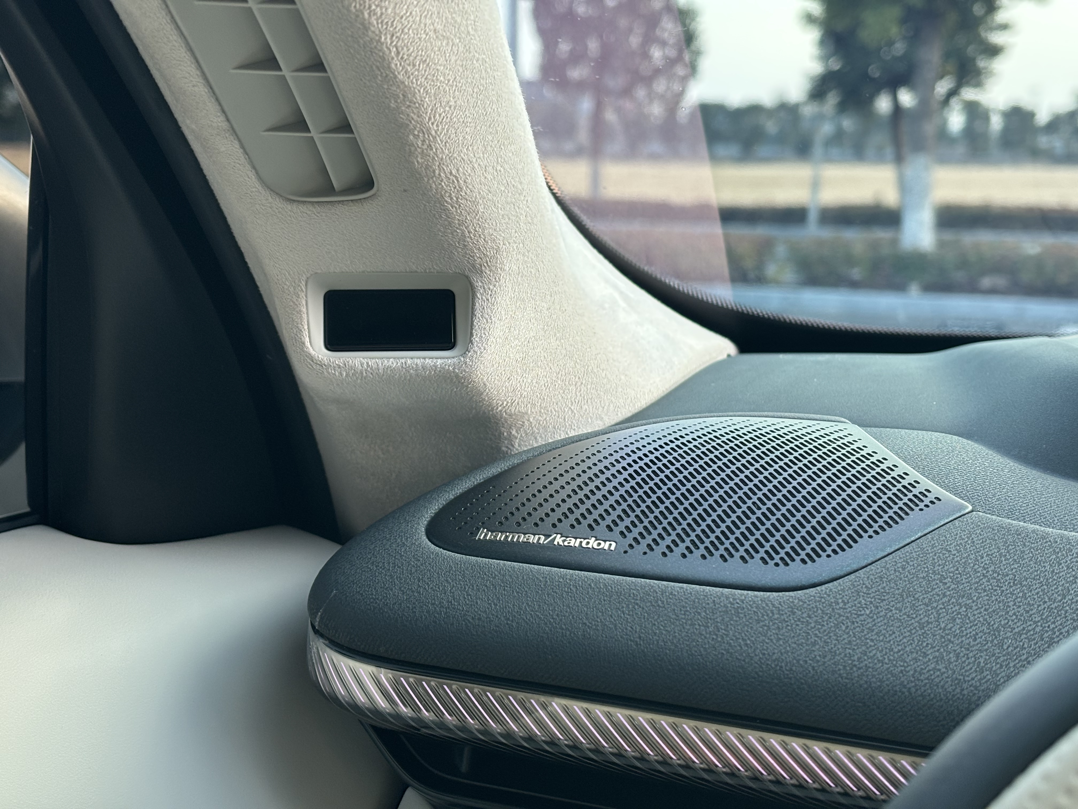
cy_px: 404
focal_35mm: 52
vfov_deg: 28.0
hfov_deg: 36.8
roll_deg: -1.1
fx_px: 1619
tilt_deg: -9.3
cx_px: 539
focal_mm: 5.96
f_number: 1.6
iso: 50
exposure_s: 1/120
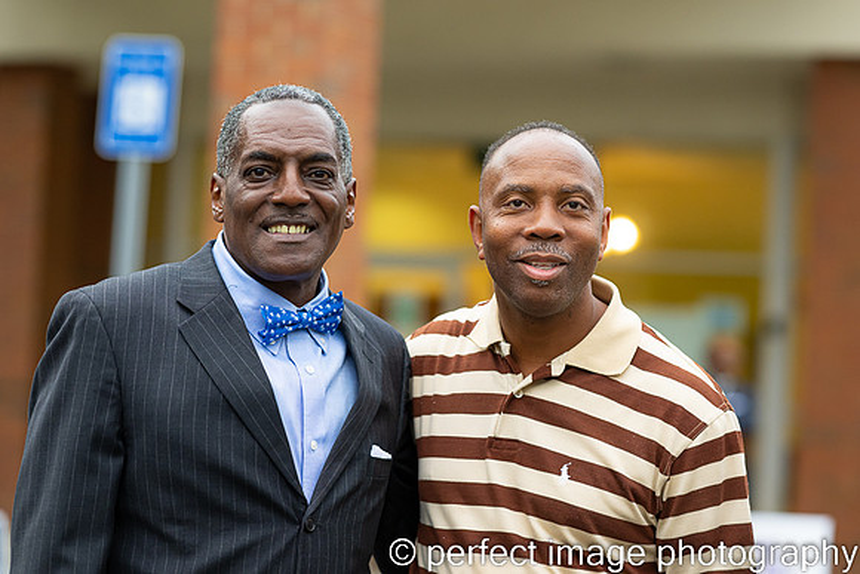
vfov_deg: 11.8
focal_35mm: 116
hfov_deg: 17.6
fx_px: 2780
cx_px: 477
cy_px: 256
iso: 1000
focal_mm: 105
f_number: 2.8
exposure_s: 1/400
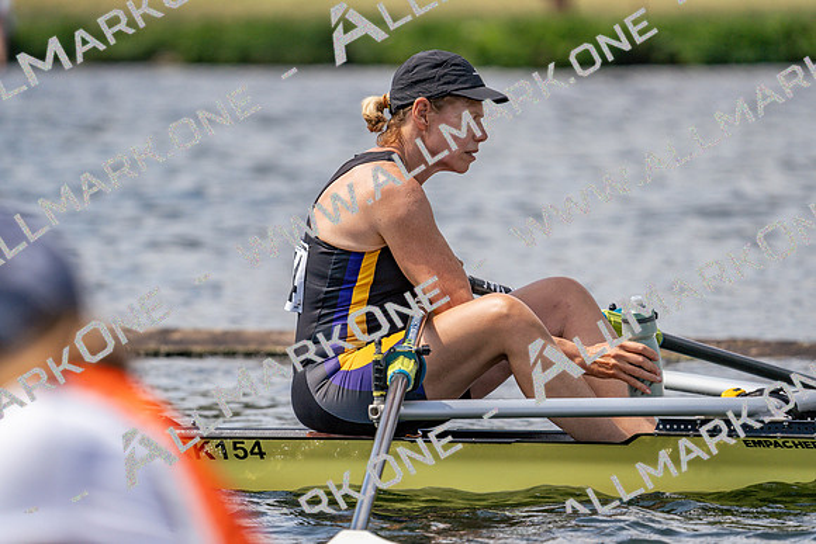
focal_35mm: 419
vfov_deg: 3.3
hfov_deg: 4.9
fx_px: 9499
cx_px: 408
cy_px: 272
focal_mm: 419
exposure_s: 1/2000
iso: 320
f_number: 6.3
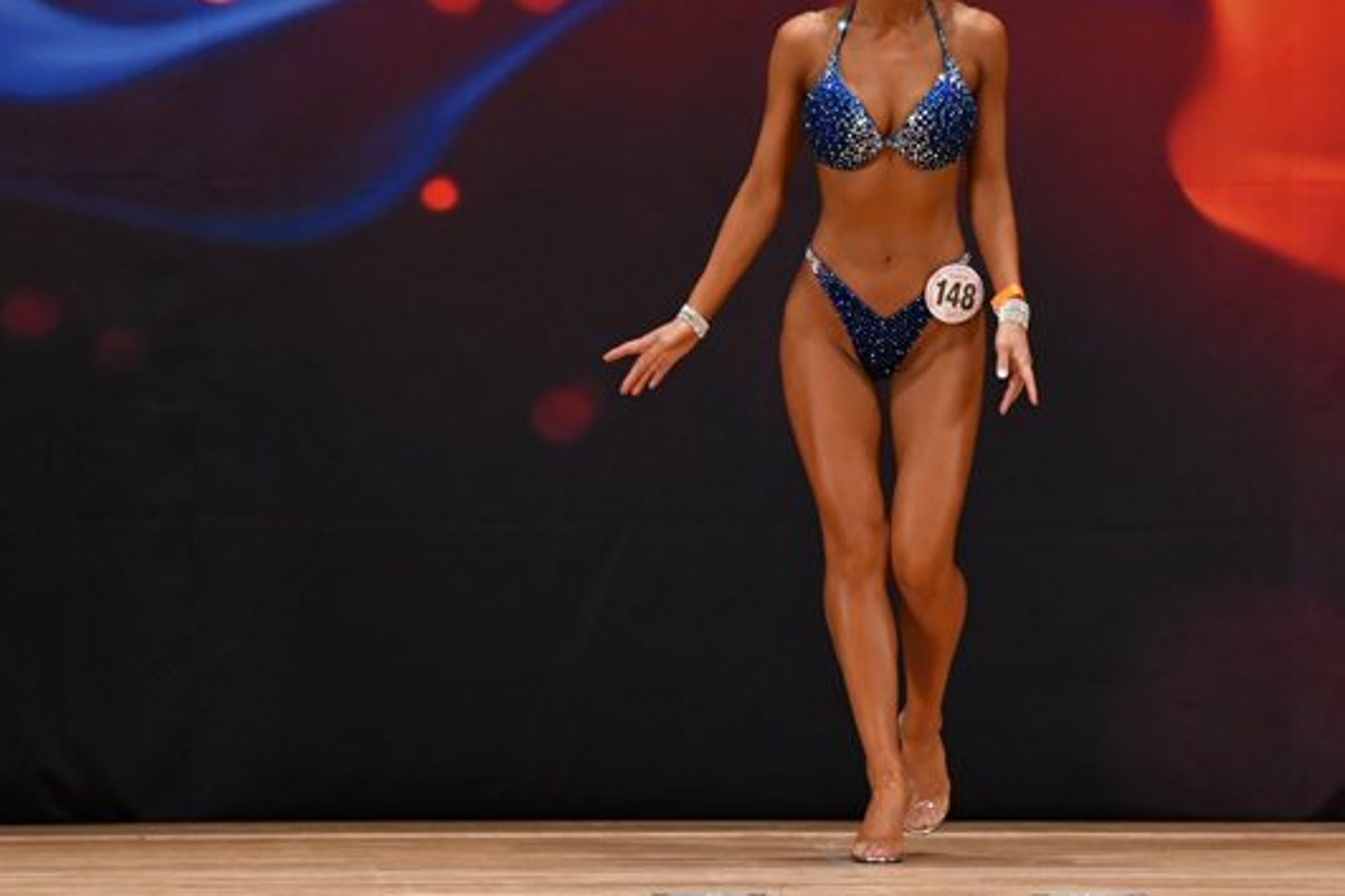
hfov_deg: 5.5
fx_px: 13897
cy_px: 319
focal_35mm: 372
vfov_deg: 3.7
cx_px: 835
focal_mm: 170
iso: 3200
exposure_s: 1/400
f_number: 5.6
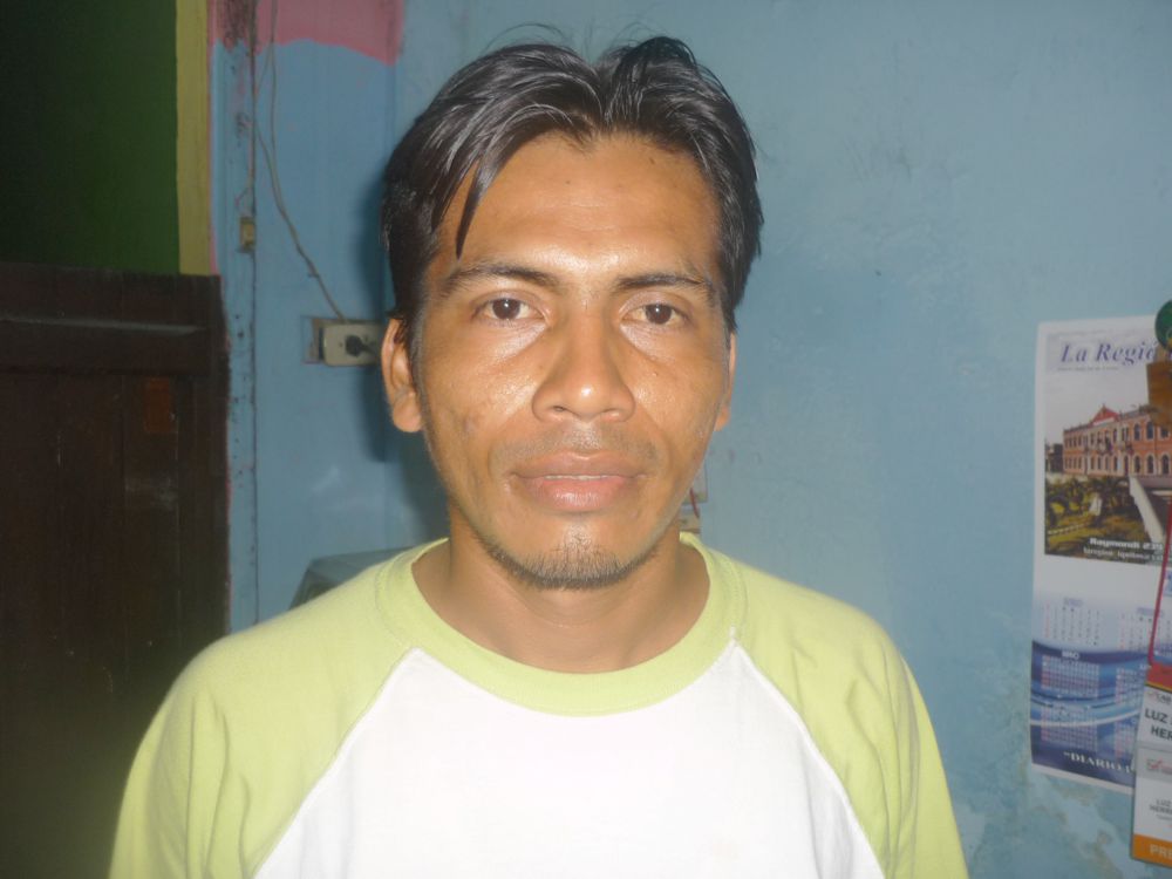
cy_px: 440
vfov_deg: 42.9
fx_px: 1117
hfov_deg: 55.4
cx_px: 586
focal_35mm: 33
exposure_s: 1/30
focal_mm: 5.5
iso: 100
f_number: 2.8
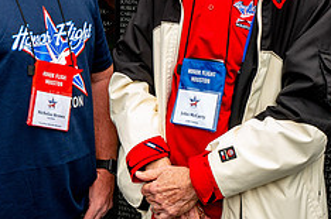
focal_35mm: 77
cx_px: 95
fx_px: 707
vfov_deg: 17.3
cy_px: 7
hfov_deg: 26.1
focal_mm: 31
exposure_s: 1/640
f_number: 8
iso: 640
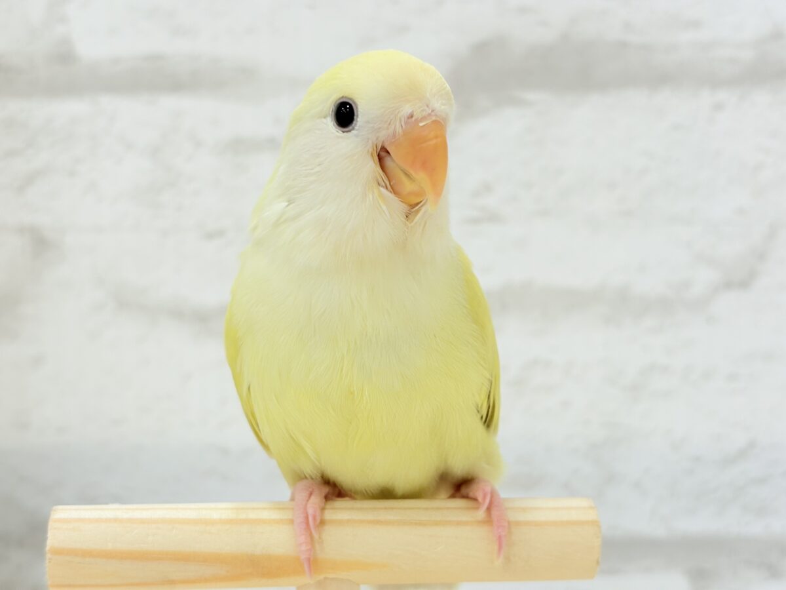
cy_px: 295
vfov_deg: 28.0
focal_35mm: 52
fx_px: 1181
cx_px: 393
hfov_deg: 36.8
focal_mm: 5.96
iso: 64
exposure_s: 1/100
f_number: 1.6
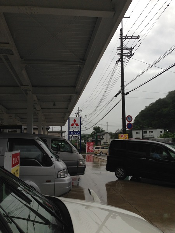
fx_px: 222
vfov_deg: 55.4
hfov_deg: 42.9
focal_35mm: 33
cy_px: 116
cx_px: 88
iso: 50
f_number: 2.4
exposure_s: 1/521
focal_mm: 4.13
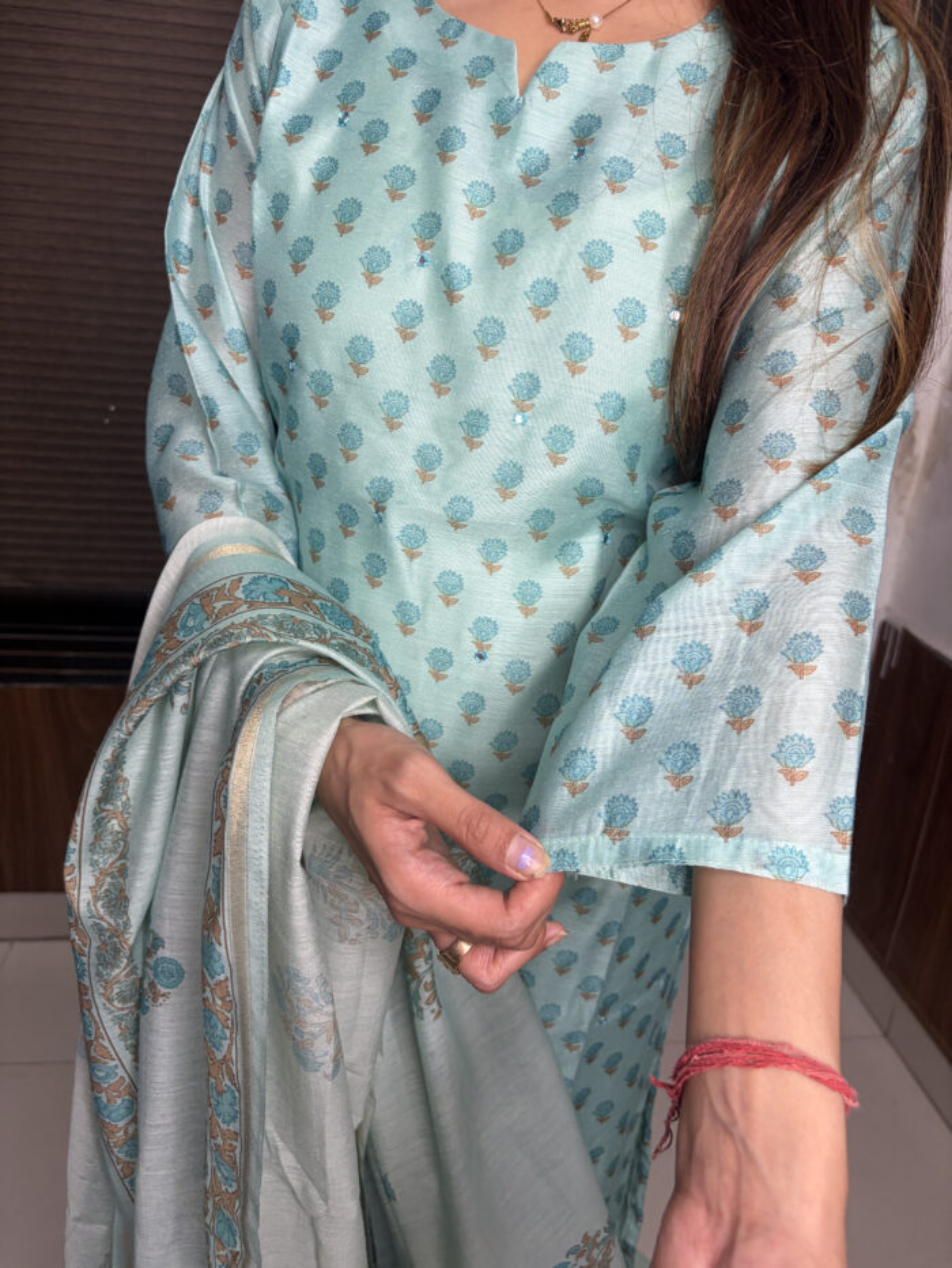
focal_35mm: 26
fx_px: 953
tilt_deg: -17.7
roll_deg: -5.0
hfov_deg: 53.1
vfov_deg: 67.3
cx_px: 476
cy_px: 634
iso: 100
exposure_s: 1/100
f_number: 1.6
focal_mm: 5.96
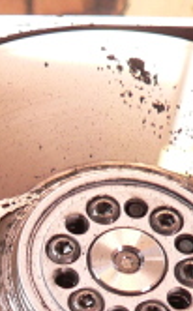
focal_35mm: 118
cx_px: -32
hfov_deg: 10.9
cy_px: 345
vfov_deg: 17.1
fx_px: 998
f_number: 2.8
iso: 100
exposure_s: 1/25
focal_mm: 6
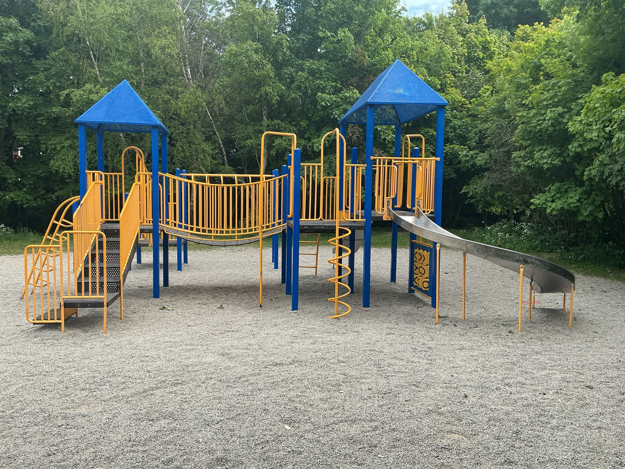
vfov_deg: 48.2
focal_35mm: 29
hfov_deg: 61.7
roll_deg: +0.2
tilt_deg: -1.4
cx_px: 312
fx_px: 524
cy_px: 234
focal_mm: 3
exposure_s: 1/657
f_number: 1.8
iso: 25
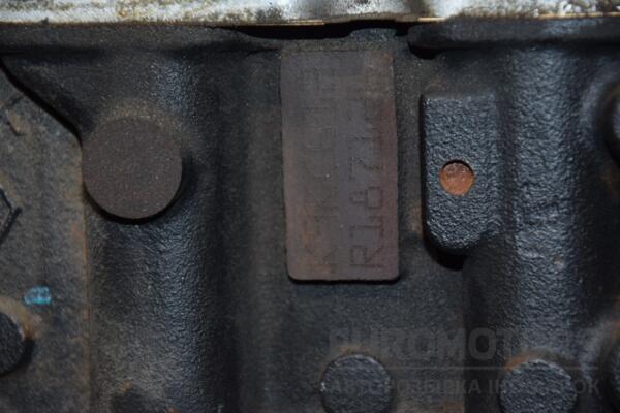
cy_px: 206
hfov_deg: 13.0
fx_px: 2712
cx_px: 310
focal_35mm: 158
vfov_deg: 8.7
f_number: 5.6
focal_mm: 105
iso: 800
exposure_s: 1/60
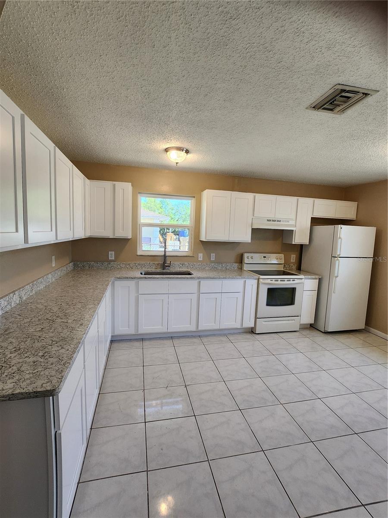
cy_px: 259
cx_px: 194
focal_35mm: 13
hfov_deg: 89.9
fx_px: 194
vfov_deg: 106.2
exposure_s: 1/60
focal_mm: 1.7
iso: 50
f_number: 2.2
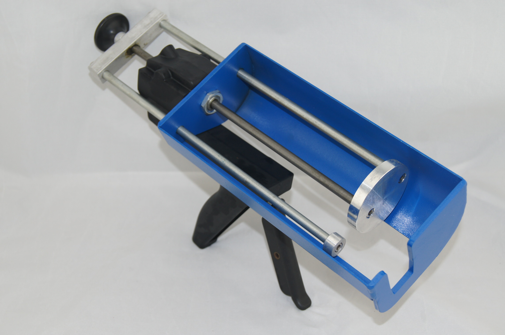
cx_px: 252
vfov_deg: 25.7
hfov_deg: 37.9
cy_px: 168
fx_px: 736
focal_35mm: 52
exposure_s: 1/160
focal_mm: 35
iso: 200
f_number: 6.3
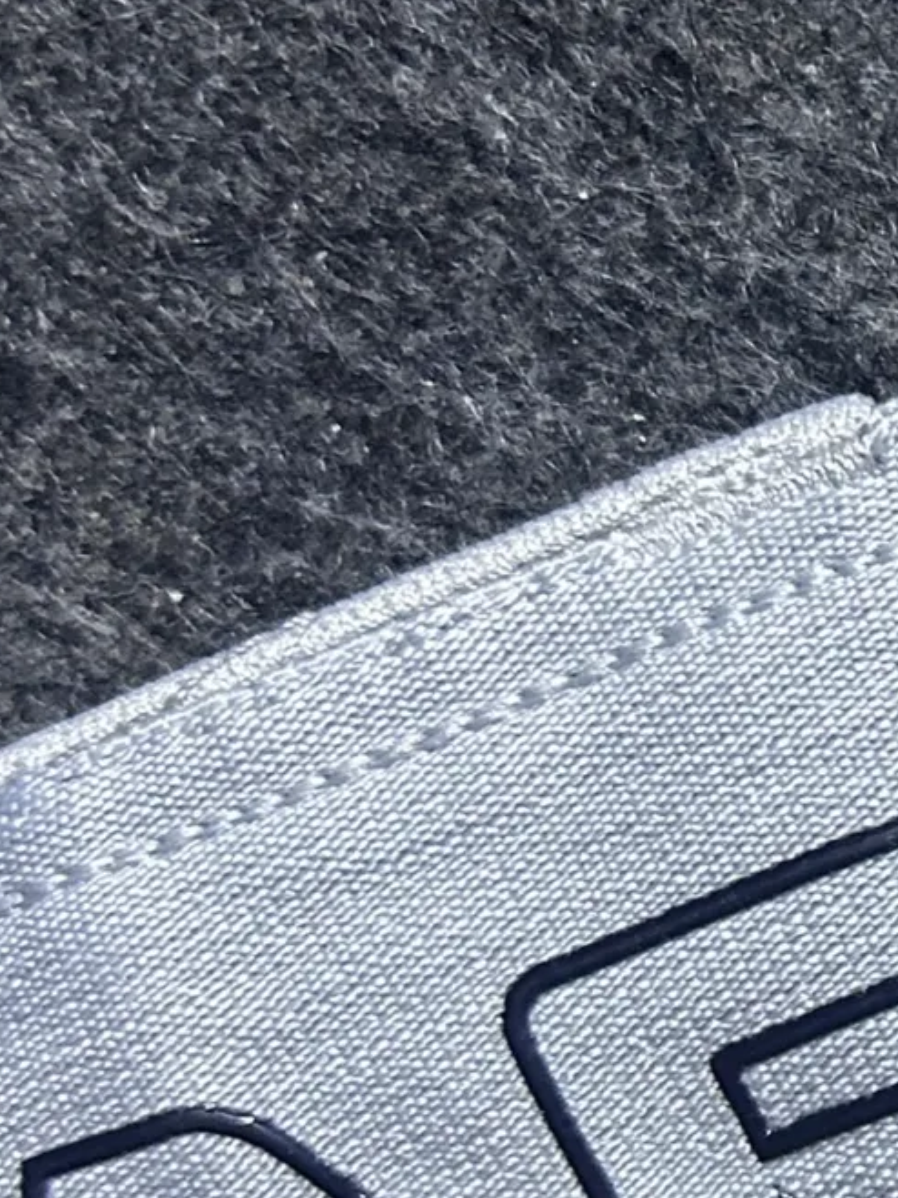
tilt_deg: -73.4
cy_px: 923
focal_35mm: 101
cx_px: 1543
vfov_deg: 19.3
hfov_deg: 13.4
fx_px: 3495
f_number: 1.5
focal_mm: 5.7
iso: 250
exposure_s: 1/50
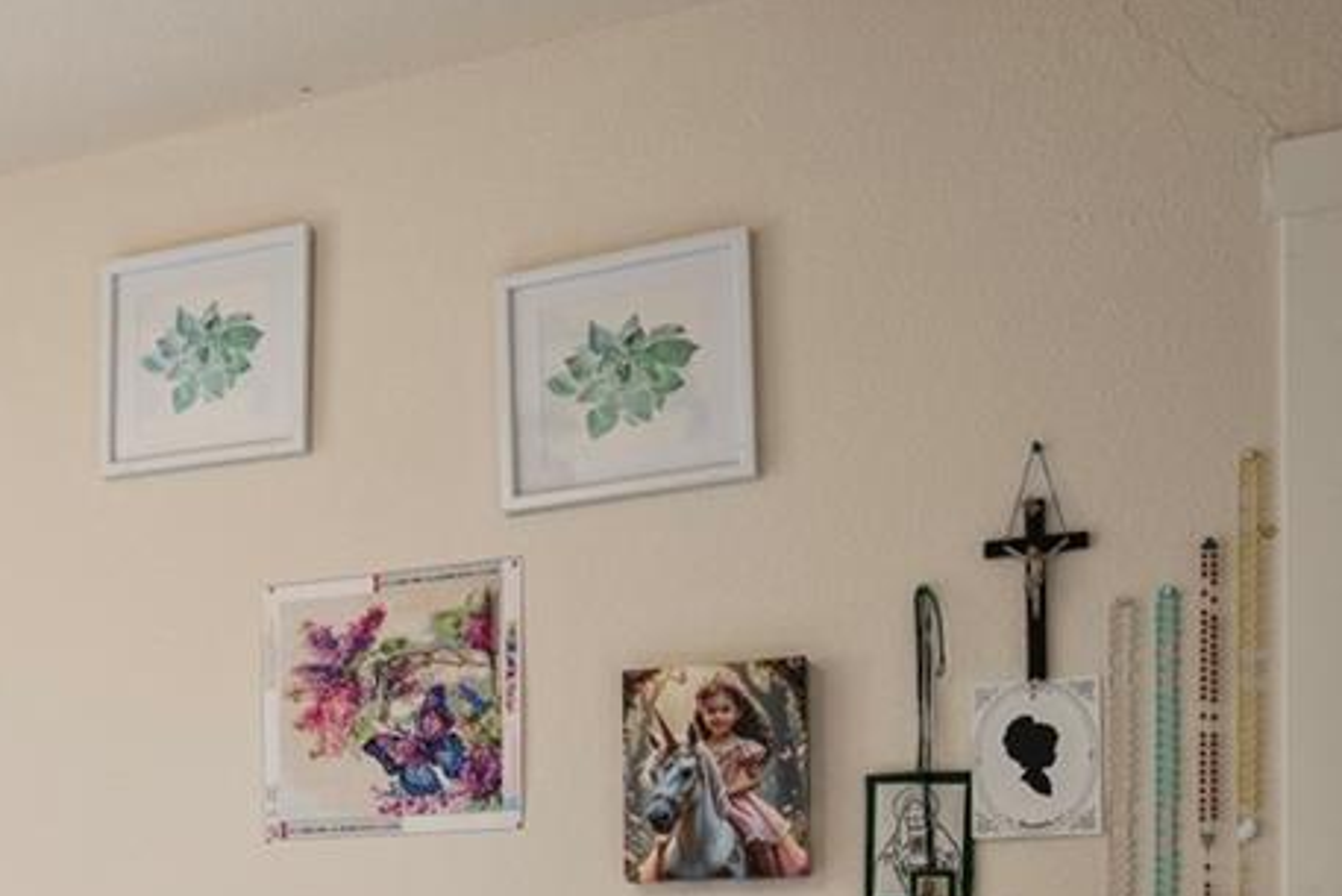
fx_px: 1827
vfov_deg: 25.1
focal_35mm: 49
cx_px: -35
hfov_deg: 35.9
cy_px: 1040
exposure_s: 1/4
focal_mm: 14
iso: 250
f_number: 9
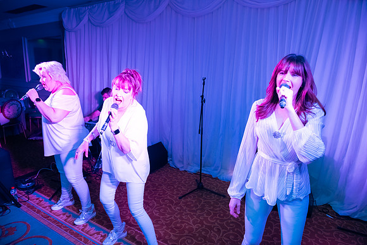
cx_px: 184
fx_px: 245
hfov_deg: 73.7
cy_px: 122
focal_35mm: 24
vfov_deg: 53.2
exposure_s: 1/160
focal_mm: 24
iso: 800
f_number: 3.5
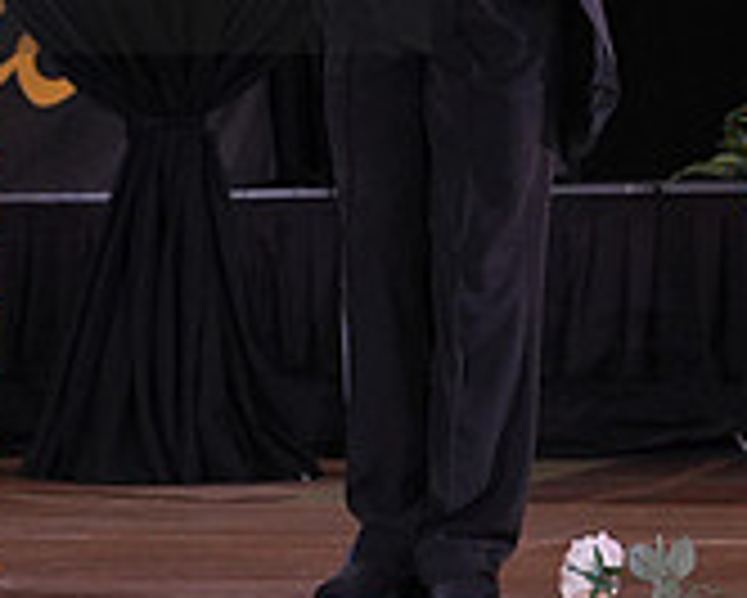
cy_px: -65
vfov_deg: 6.1
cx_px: -58
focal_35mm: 252
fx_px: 5575
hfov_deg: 7.6
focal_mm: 77
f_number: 4
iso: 1250
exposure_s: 1/400
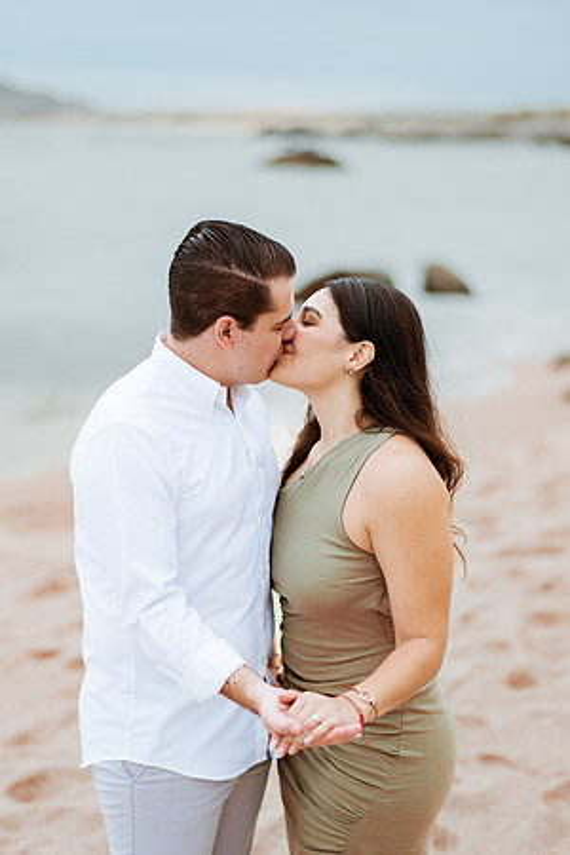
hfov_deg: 23.4
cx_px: 285
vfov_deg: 34.5
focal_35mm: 58
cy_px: 428
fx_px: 1377
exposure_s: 1/1000
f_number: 1.4
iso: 125
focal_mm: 58
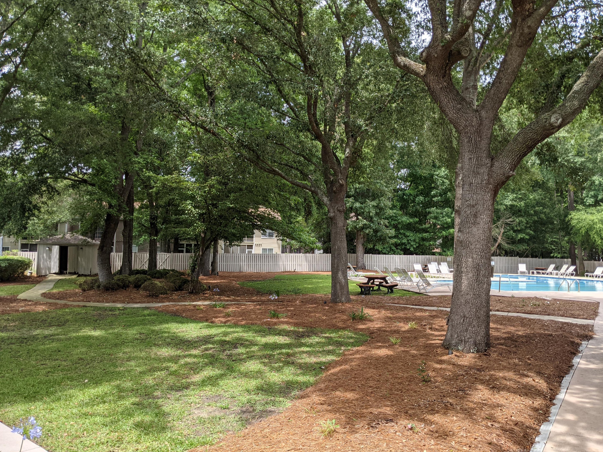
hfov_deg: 63.4
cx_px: 302
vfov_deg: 49.7
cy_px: 222
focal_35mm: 28
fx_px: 488
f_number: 1.73
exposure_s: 1/1235
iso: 50
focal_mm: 4.38
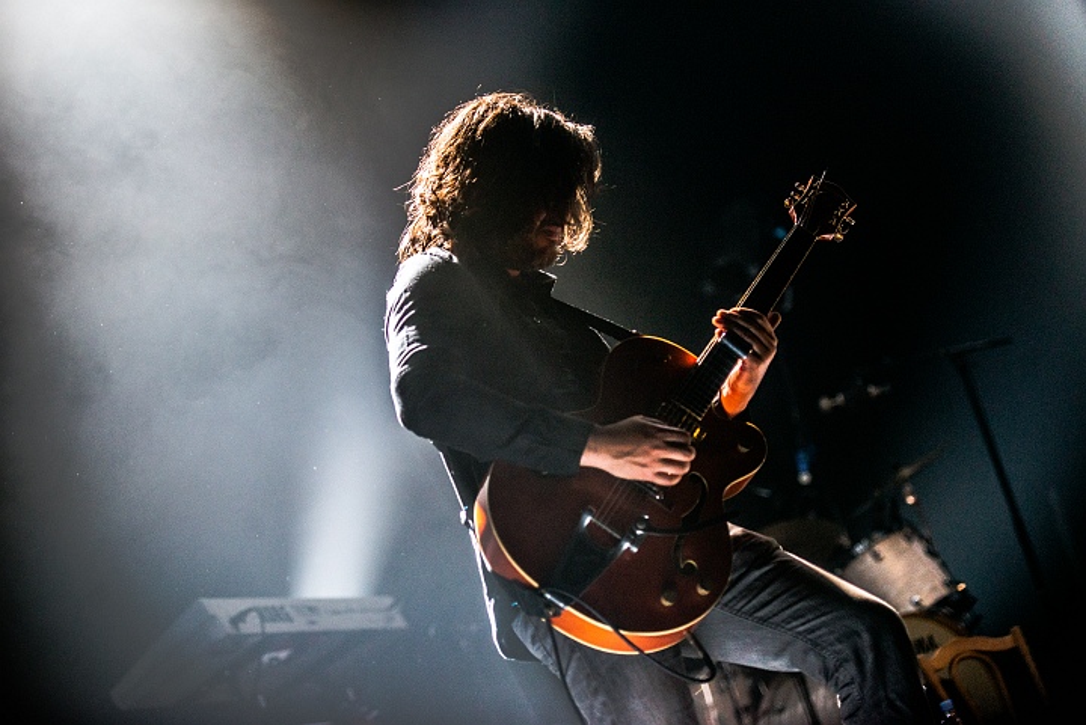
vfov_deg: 14.4
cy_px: 362
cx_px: 543
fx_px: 2867
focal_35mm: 95
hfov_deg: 21.4
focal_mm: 95
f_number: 2.8
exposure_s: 1/100
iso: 1250
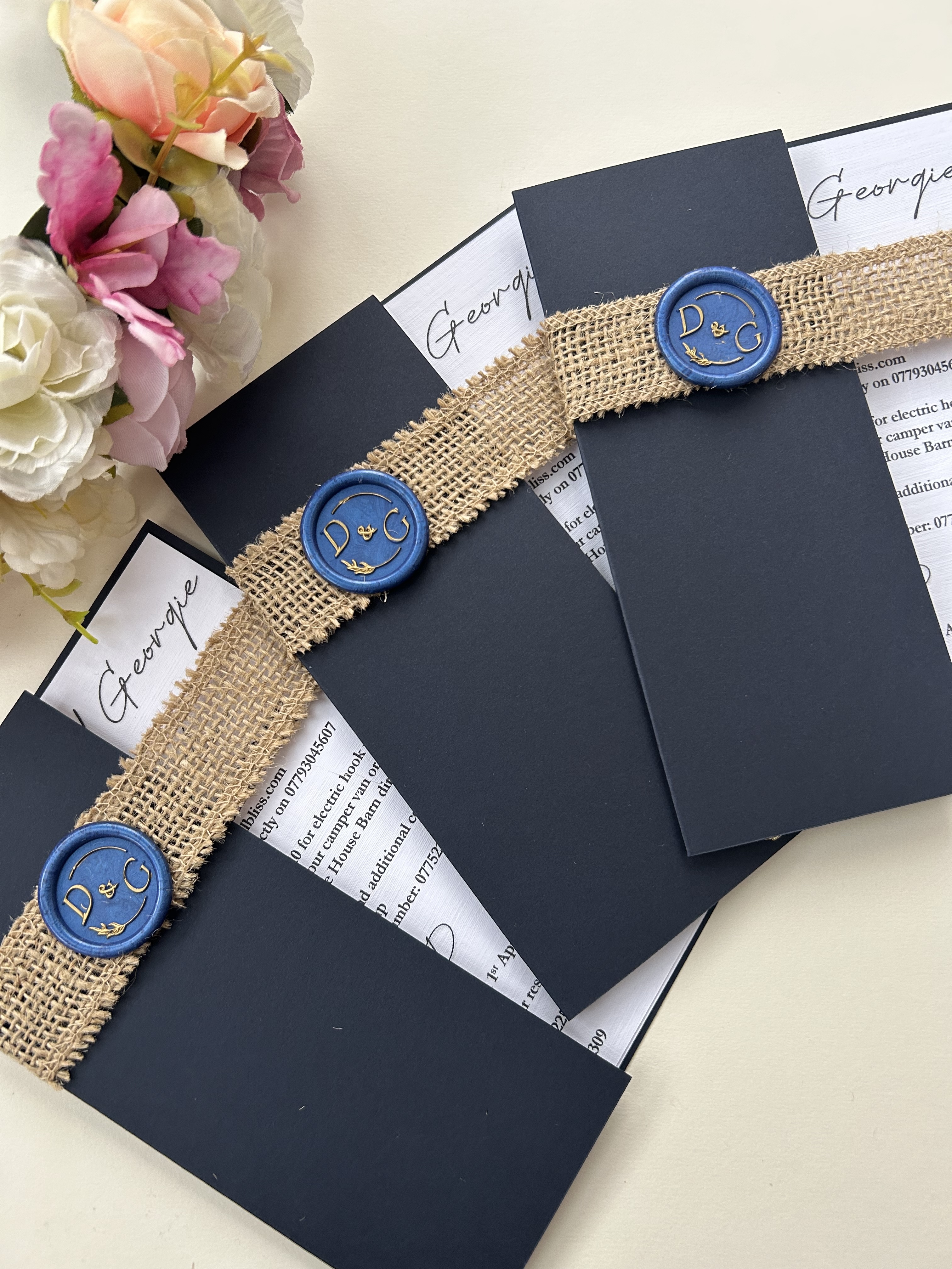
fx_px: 953
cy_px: 634
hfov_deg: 53.1
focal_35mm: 26
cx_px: 476
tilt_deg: -81.6
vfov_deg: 67.3
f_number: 1.5
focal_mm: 5.7
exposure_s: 1/103
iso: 125
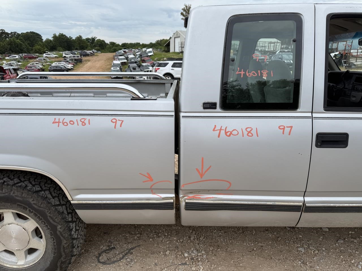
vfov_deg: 56.8
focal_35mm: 24
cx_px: 181
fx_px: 251
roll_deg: -0.4
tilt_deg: -16.7
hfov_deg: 71.6
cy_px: 136
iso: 80
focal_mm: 6.76
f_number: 1.78
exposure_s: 1/3145
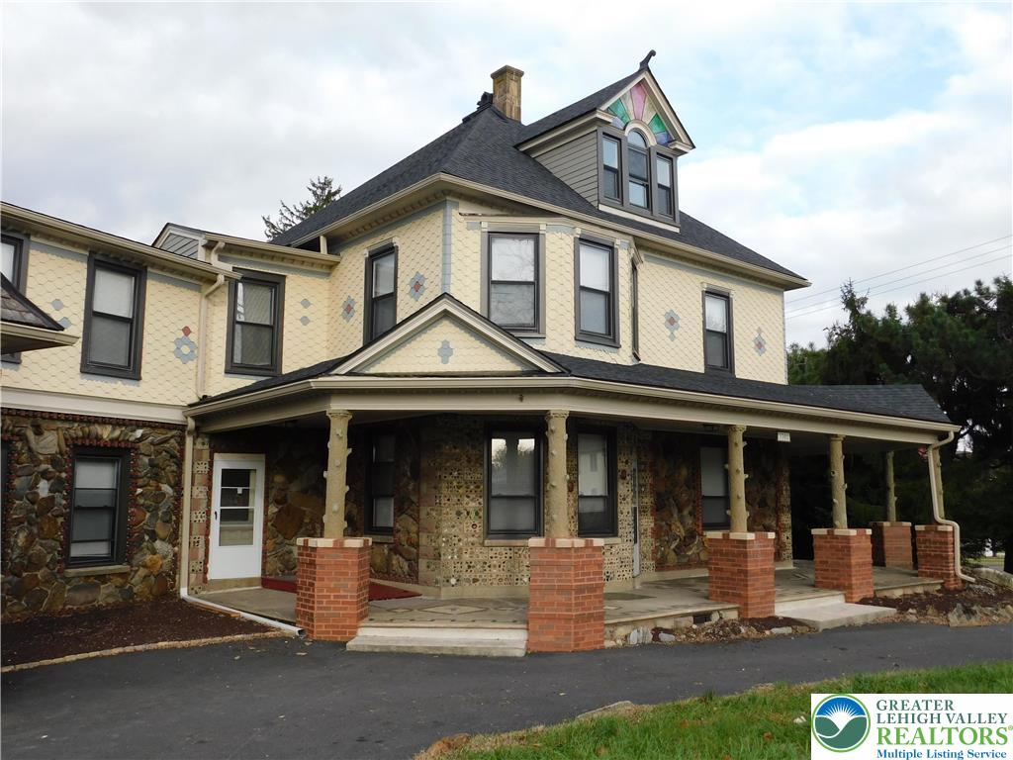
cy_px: 380
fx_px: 878
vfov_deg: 46.8
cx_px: 506
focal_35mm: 30
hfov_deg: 60.0
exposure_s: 1/500
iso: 125
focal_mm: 5.3
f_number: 3.2
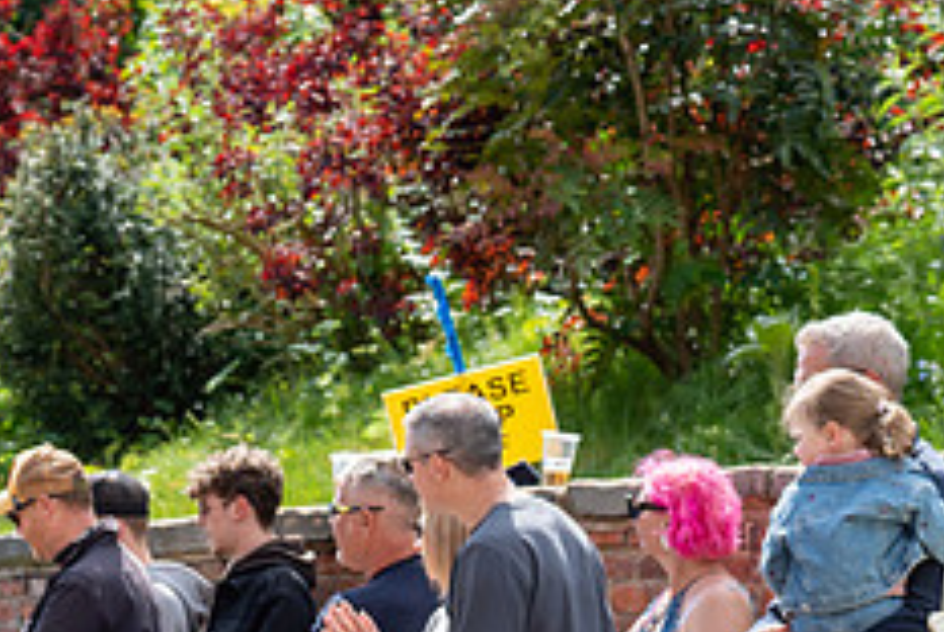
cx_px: -207
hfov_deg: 11.5
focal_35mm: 174
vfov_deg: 7.9
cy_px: 553
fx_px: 4568
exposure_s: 1/1000
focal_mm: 70
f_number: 5
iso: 400
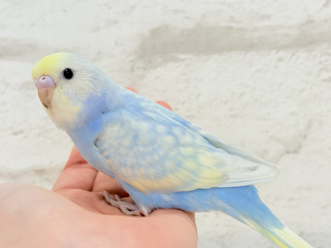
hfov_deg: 36.8
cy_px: 124
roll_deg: +3.0
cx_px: 166
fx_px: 497
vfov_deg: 28.0
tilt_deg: -2.8
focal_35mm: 52
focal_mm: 5.96
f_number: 1.6
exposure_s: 1/100
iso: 80
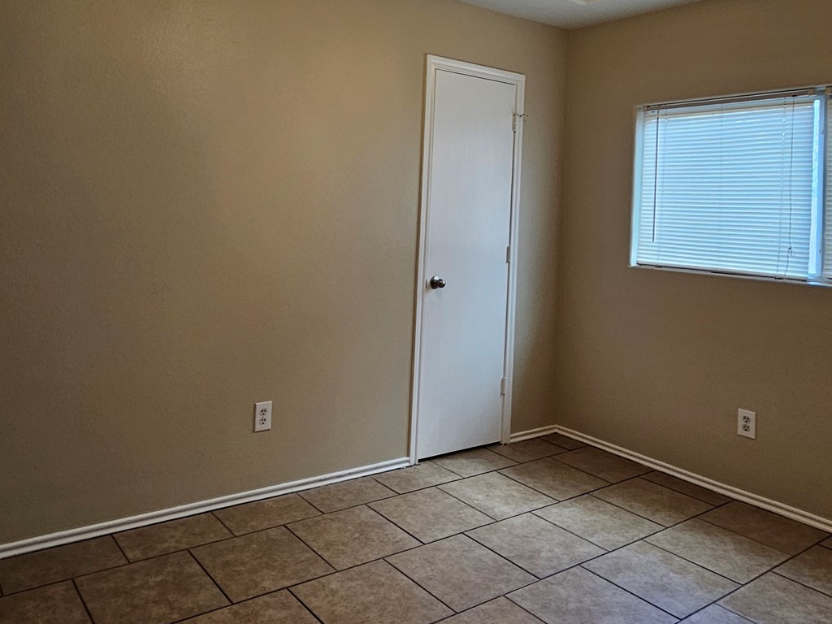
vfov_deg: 51.3
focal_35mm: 26
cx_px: 366
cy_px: 174
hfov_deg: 67.1
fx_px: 625
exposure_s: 1/60
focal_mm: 2.2
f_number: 2.2
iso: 125
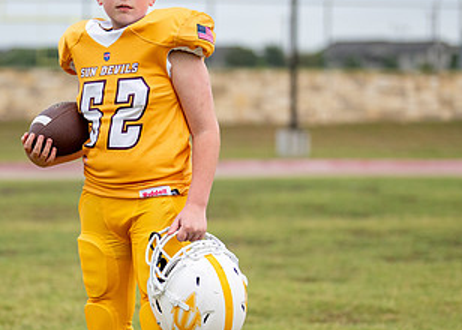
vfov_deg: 12.2
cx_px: 169
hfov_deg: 16.9
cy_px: 202
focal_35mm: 118
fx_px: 1548
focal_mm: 50
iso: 320
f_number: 1.2
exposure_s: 1/2000
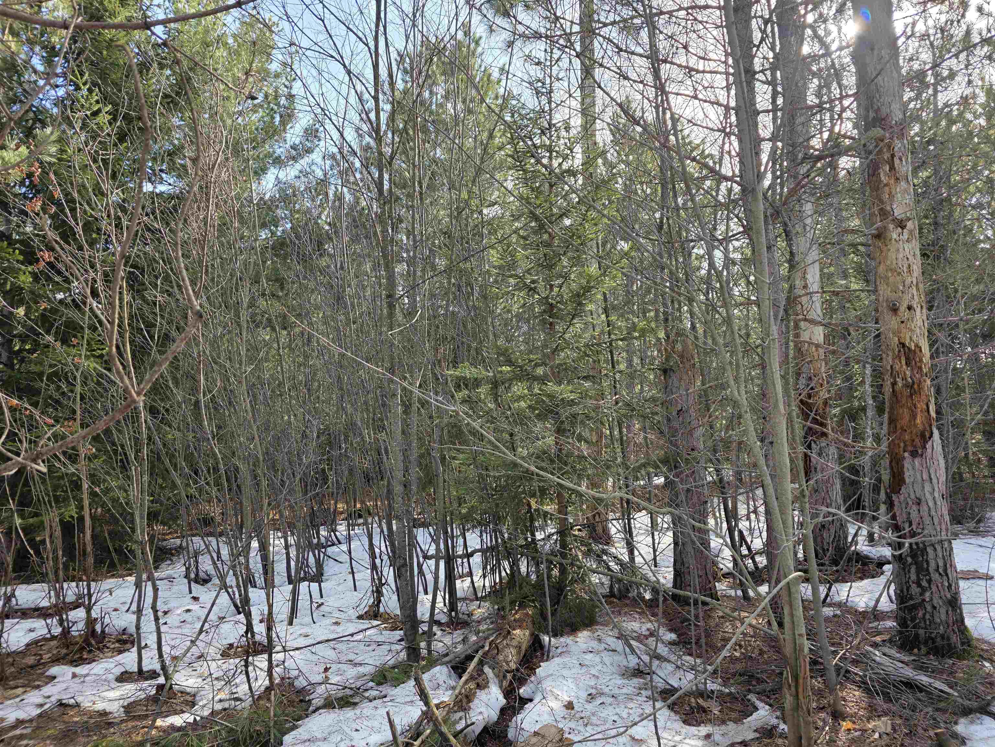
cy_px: 374
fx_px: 661
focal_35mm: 23
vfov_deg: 58.9
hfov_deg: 73.9
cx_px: 498
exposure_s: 1/359
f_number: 1.7
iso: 25
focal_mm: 6.3
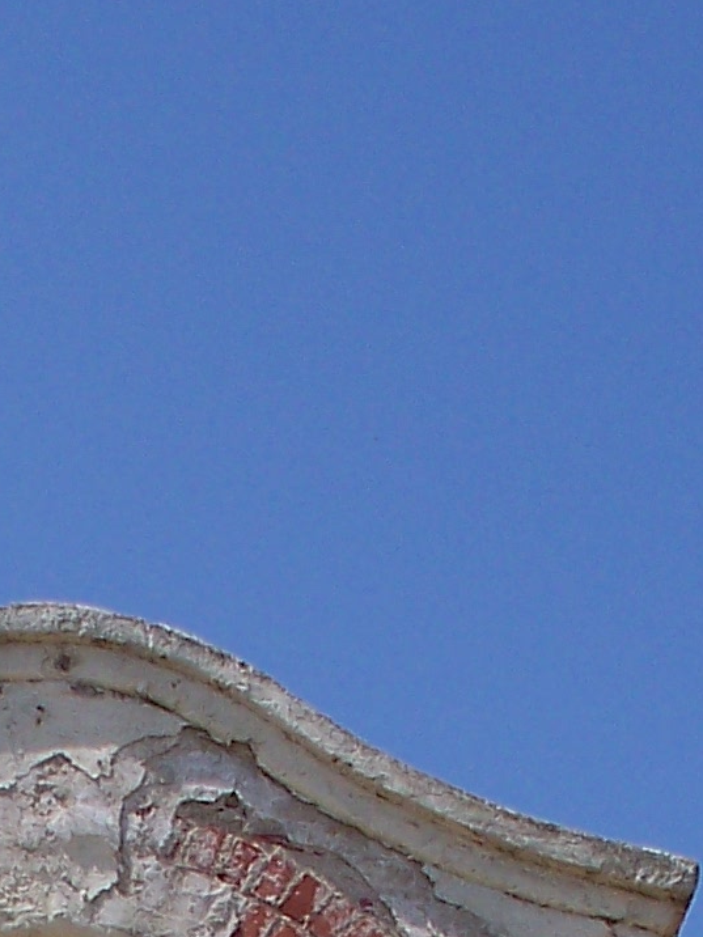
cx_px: -51
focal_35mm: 201
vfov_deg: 9.1
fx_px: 5443
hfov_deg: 7.4
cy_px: 2060
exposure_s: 1/500
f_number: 5
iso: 64
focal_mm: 7.54
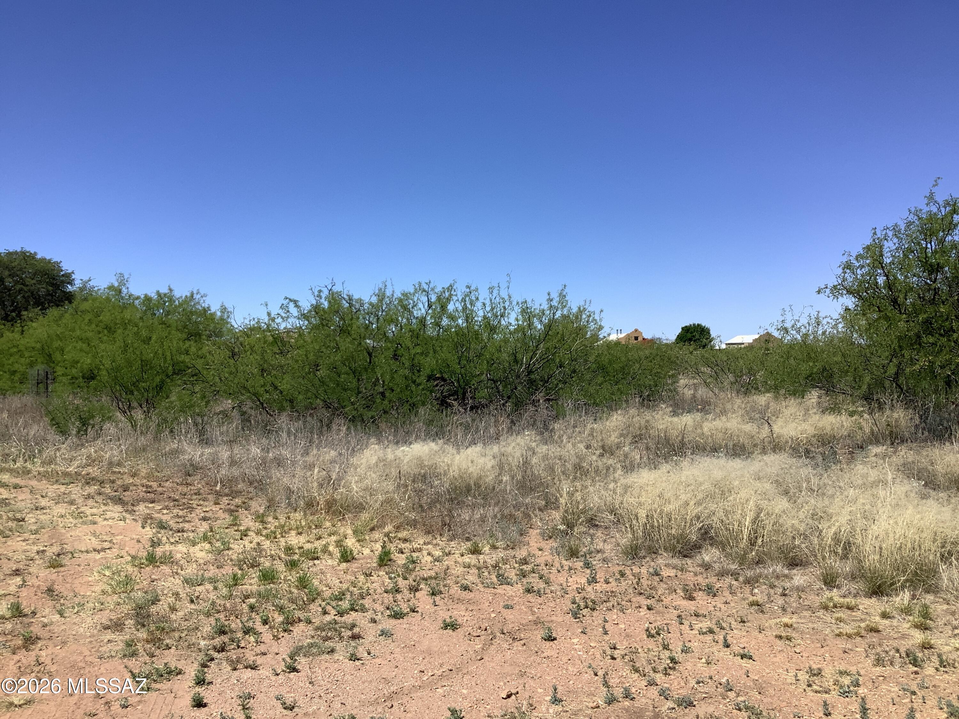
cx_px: 480
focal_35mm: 31
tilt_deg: -1.2
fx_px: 859
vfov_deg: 45.4
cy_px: 360
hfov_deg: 58.4
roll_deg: +0.8
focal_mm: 3.3
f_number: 2.4
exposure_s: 1/1664
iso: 25
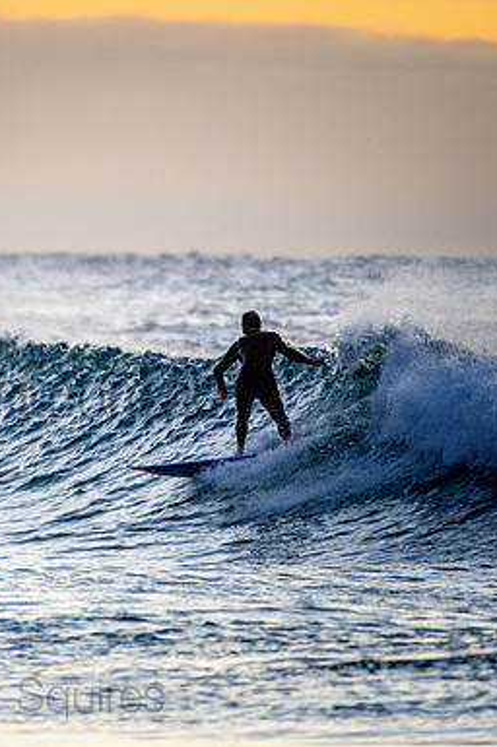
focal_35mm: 1131
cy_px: 374
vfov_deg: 1.8
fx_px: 23462
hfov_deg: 1.2
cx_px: 14
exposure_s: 1/800
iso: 1800
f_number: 5.6
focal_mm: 500
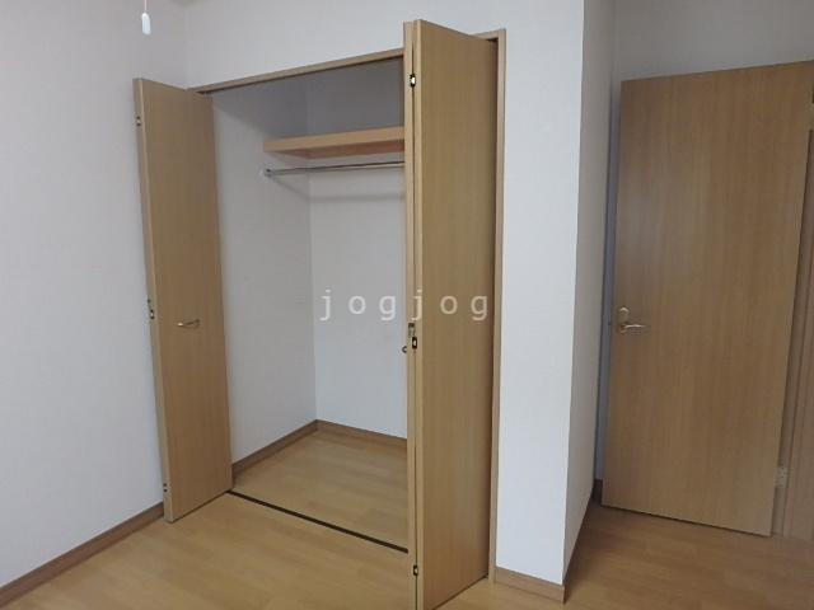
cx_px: 407
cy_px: 305
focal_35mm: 21
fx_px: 494
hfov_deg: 79.0
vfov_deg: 63.4
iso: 320
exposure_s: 1/30
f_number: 3.5
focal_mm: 3.7
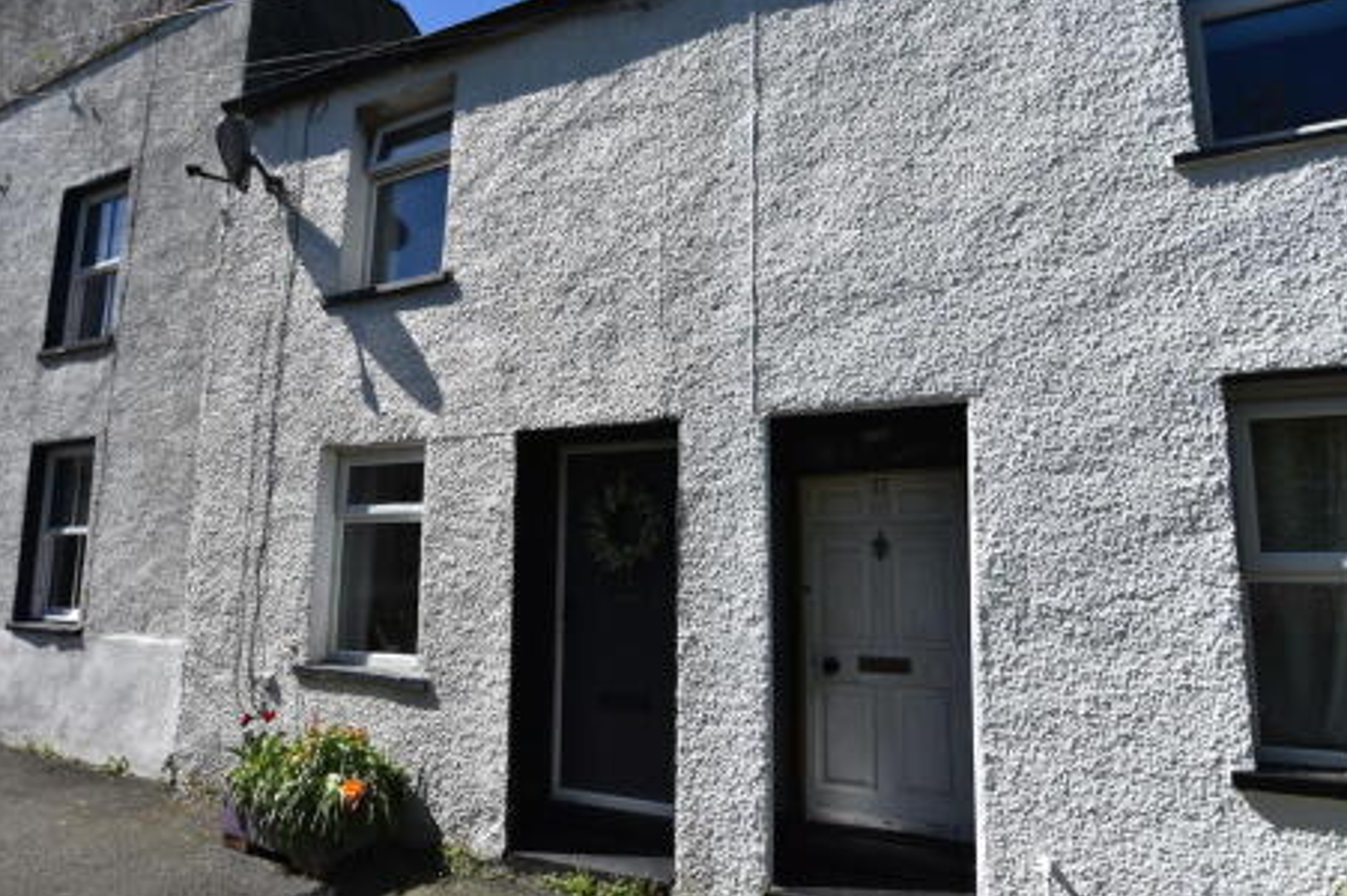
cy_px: 461
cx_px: 657
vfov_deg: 64.5
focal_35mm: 19
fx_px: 710
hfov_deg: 86.9
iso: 200
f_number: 8
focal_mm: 12
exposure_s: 1/500
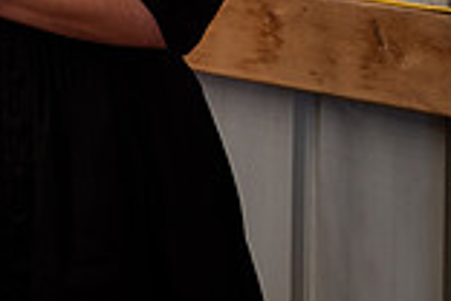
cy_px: -208
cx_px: -315
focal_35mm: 152
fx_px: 1904
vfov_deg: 8.7
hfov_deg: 12.5
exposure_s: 1/100
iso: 1250
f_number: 5
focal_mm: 41
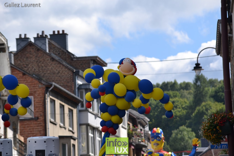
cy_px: 78
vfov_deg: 6.1
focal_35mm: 225
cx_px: 117
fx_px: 1463
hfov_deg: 9.1
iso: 100
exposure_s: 1/400
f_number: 6.3
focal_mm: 150
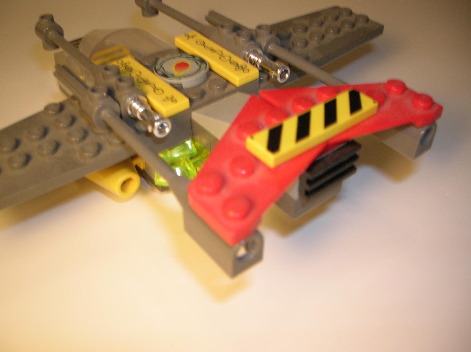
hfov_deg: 54.0
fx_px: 462
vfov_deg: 41.7
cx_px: 236
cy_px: 176
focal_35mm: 34
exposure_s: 1/29.1
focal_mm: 5.7
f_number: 2.9
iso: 92
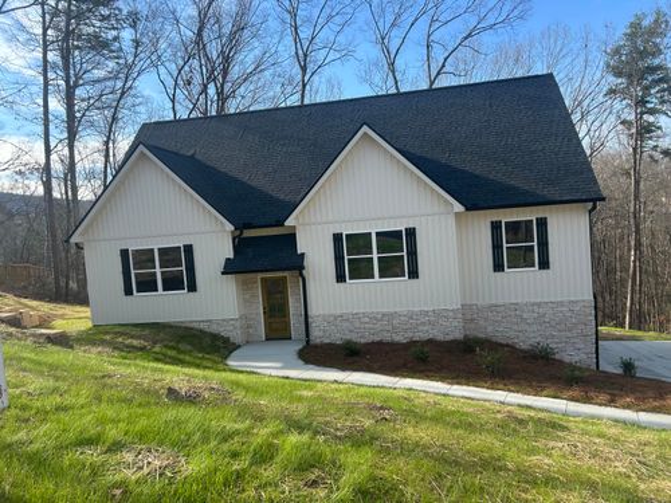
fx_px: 504
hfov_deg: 67.3
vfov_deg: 53.1
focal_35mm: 26
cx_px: 336
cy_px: 252
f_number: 1.5
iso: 50
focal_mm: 5.7
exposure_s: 1/1645
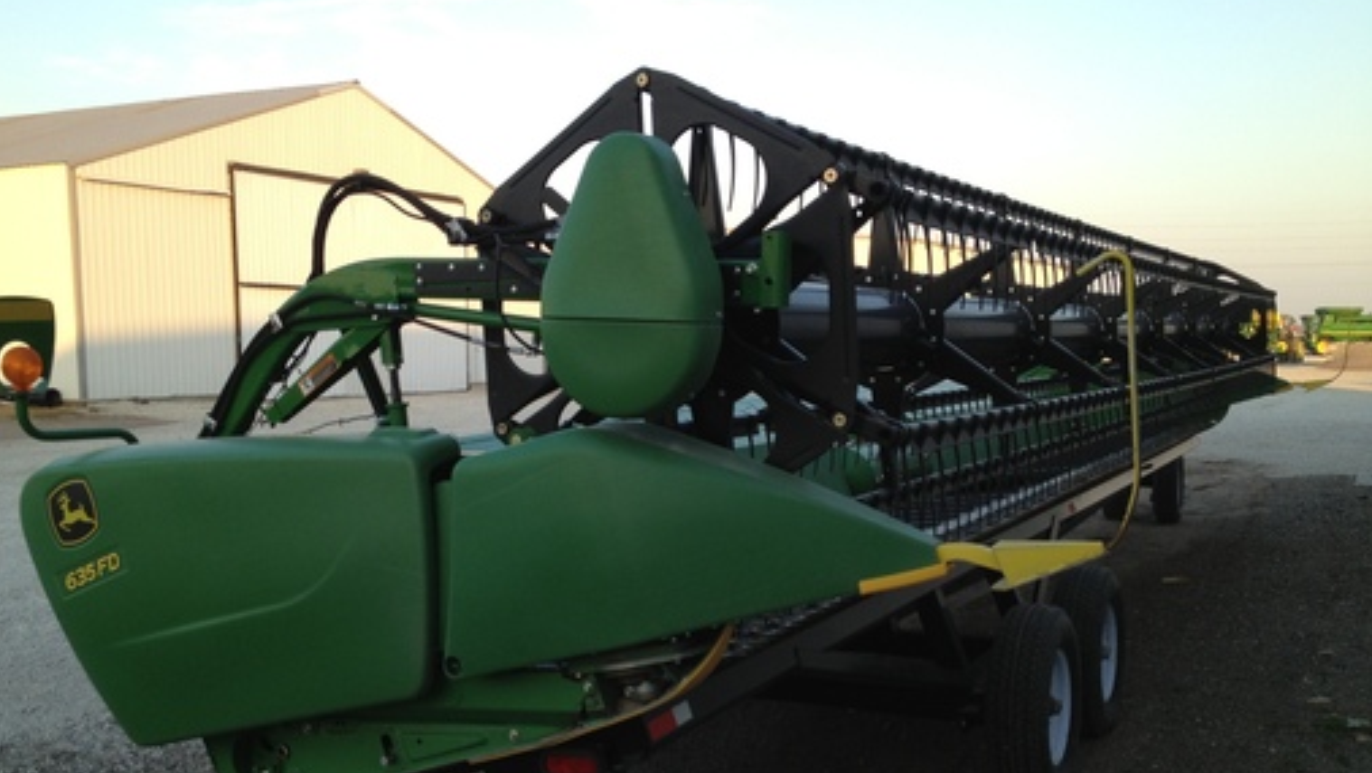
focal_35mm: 41
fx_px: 1492
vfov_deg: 28.8
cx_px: 640
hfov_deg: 49.3
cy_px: 515
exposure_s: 1/258
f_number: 2.4
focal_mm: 4.28
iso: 50
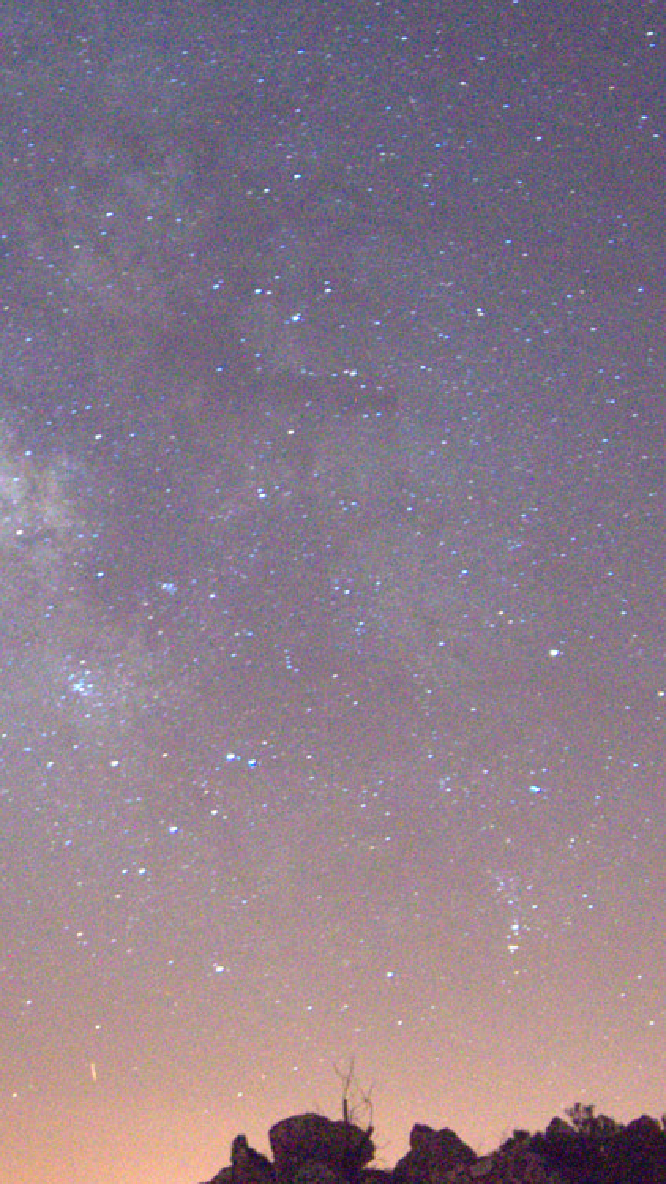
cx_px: -140
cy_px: 573
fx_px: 1883
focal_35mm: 60
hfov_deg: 18.9
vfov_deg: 34.9
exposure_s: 30
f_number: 2.8
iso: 1600
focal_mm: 14
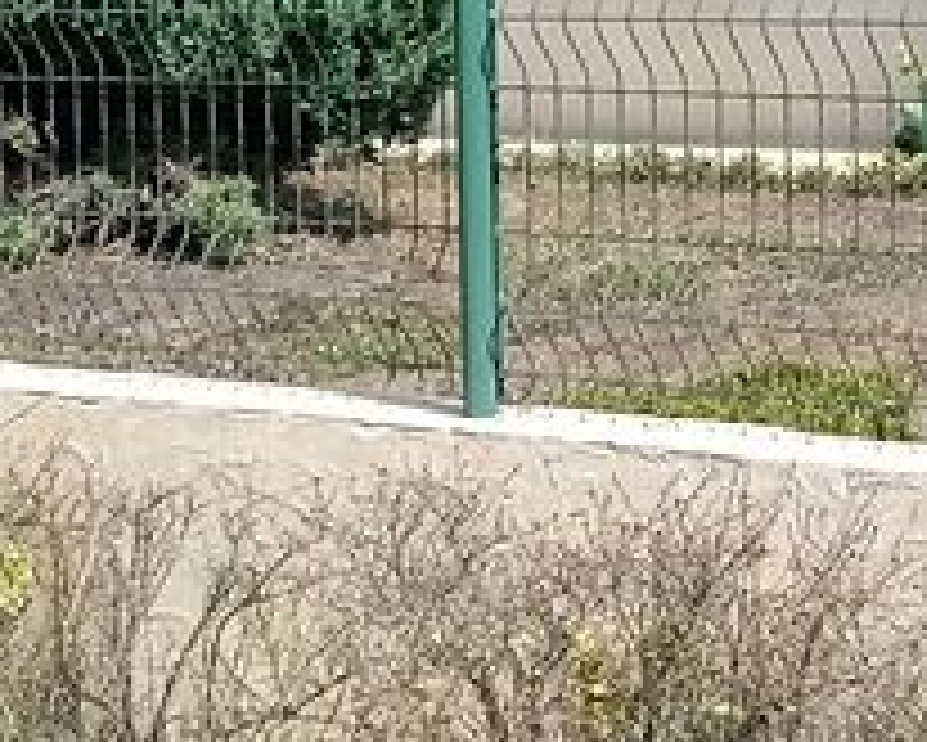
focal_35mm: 147
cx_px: 765
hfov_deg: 13.0
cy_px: 279
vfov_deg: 10.5
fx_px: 4035
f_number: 1.8
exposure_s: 1/503
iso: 116
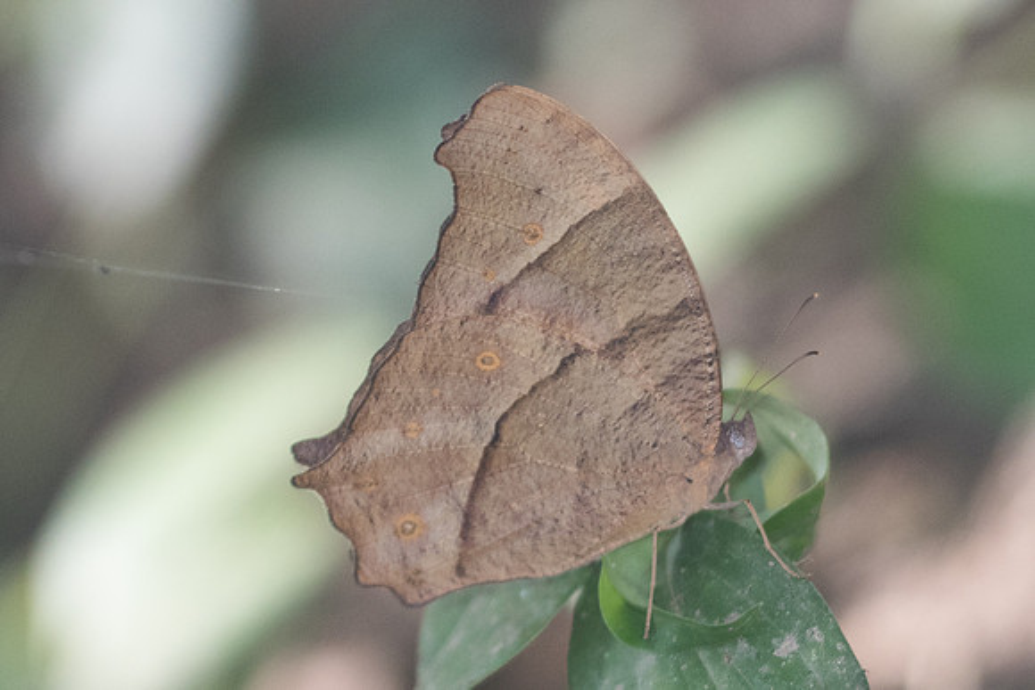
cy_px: 381
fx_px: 15071
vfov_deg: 2.6
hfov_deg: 3.9
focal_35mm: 524
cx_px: 626
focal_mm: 150
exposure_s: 1/250
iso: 1000
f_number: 3.5
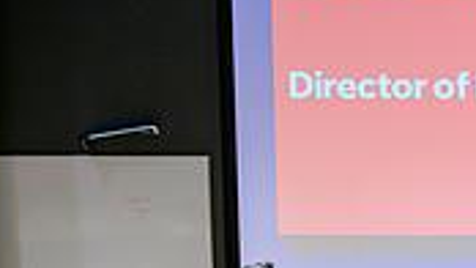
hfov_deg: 10.3
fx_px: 2626
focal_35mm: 208
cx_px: 419
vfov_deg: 5.8
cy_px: 376
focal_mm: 59
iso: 500
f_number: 2.8
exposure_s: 1/200
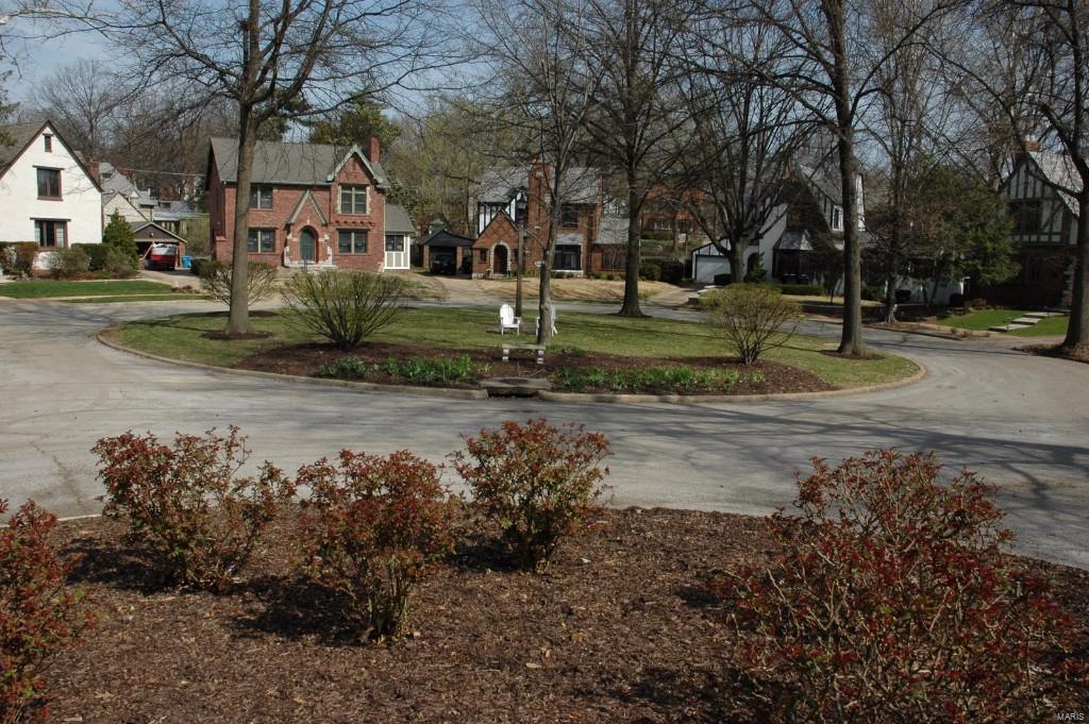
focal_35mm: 27
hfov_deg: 67.4
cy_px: 362
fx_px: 816
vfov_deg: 47.9
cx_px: 544
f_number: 11
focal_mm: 18
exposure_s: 1/500
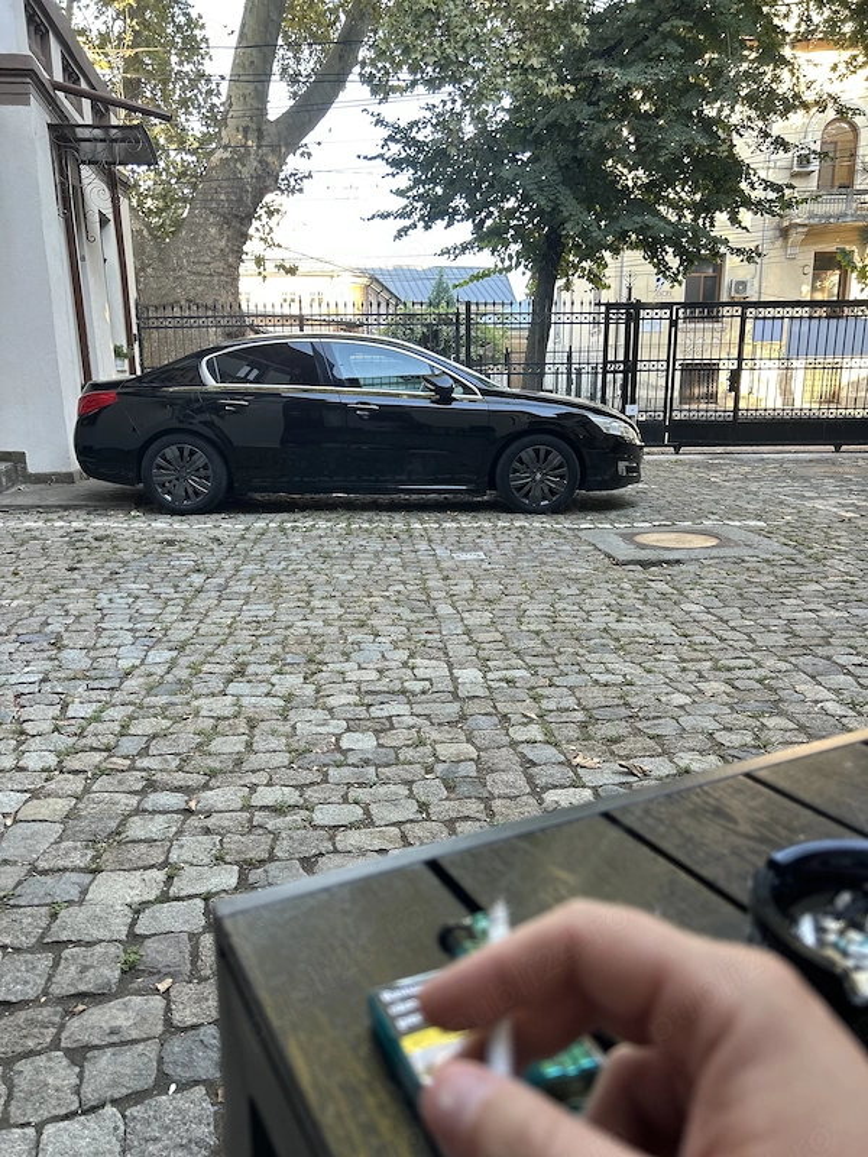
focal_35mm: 26
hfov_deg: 53.1
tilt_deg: -13.6
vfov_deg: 67.3
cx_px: 434
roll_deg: +0.1
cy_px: 578
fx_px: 869
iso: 80
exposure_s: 1/121
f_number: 1.5
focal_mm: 5.7
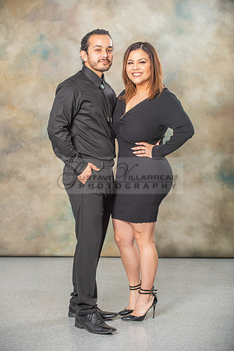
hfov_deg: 14.0
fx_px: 955
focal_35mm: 98
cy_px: 176
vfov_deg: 20.8
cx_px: 117
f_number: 5
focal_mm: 98
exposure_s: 1/250
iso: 160
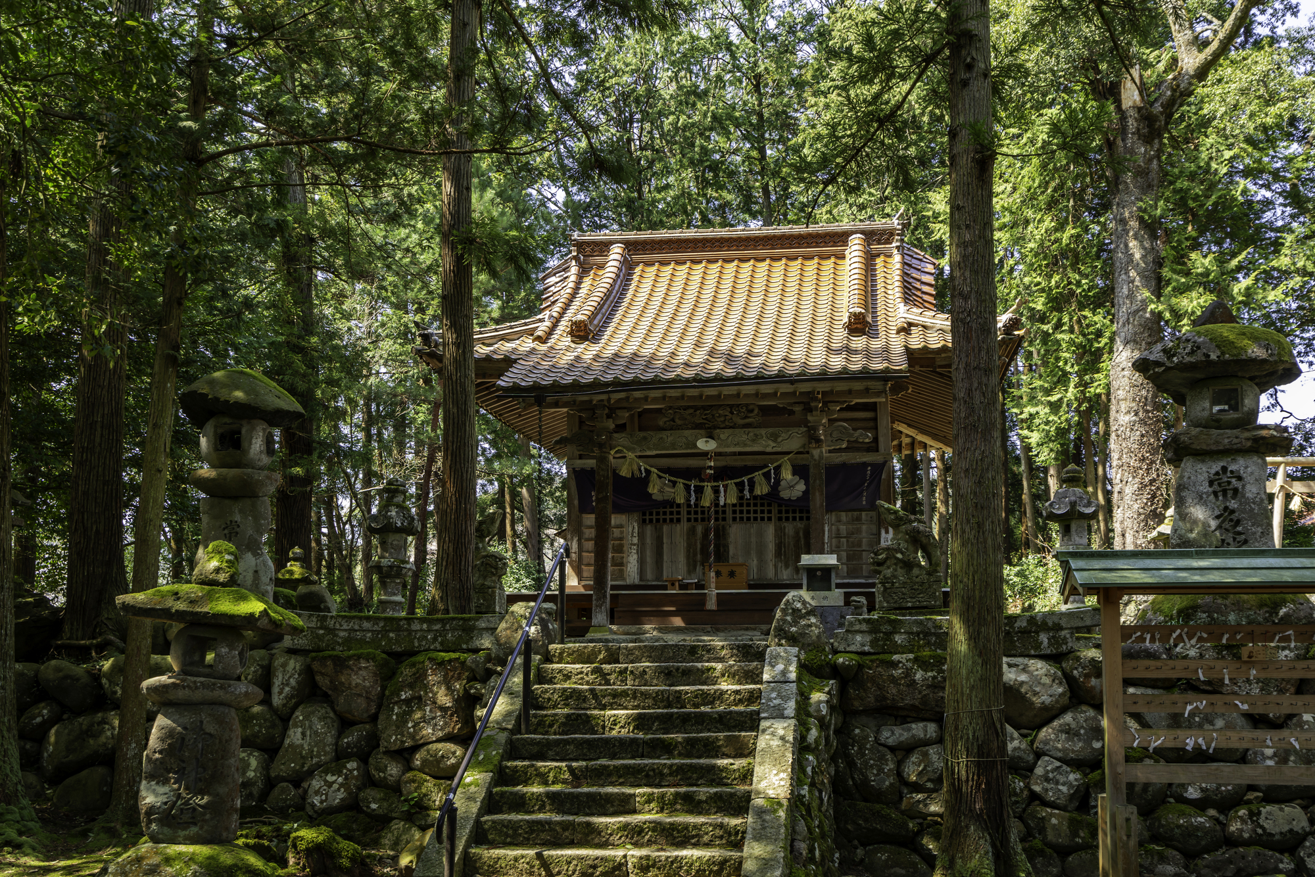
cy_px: 438
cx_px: 658
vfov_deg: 40.0
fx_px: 1206
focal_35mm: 33
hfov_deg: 57.2
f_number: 5.6
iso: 200
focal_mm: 33
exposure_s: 1/80
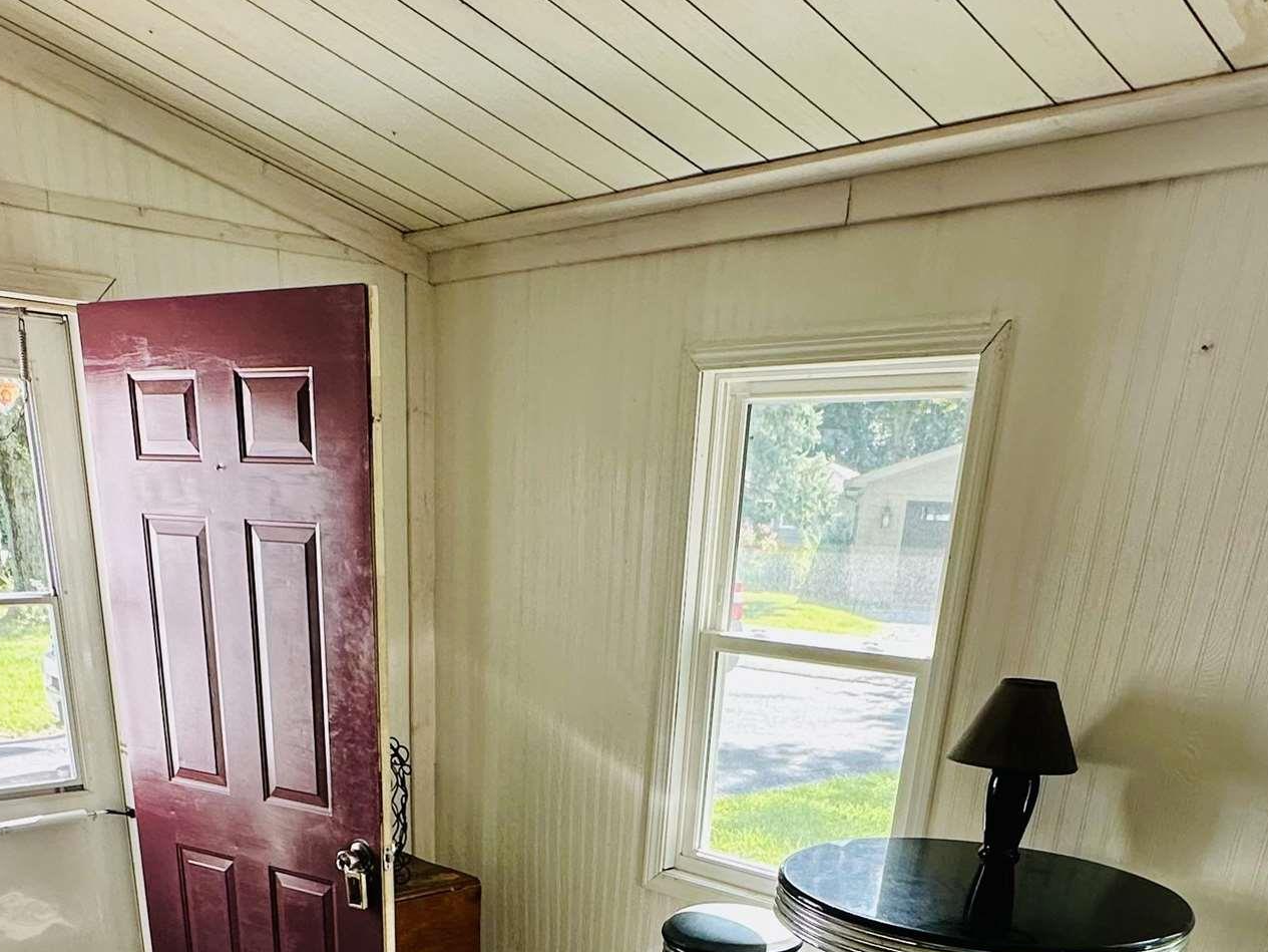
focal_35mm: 34
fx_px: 1246
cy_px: 1121
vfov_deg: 34.3
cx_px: 545
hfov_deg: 53.8
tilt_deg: -26.3
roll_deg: -1.9
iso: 100
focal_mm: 2.22
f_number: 2.2
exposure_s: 1/99
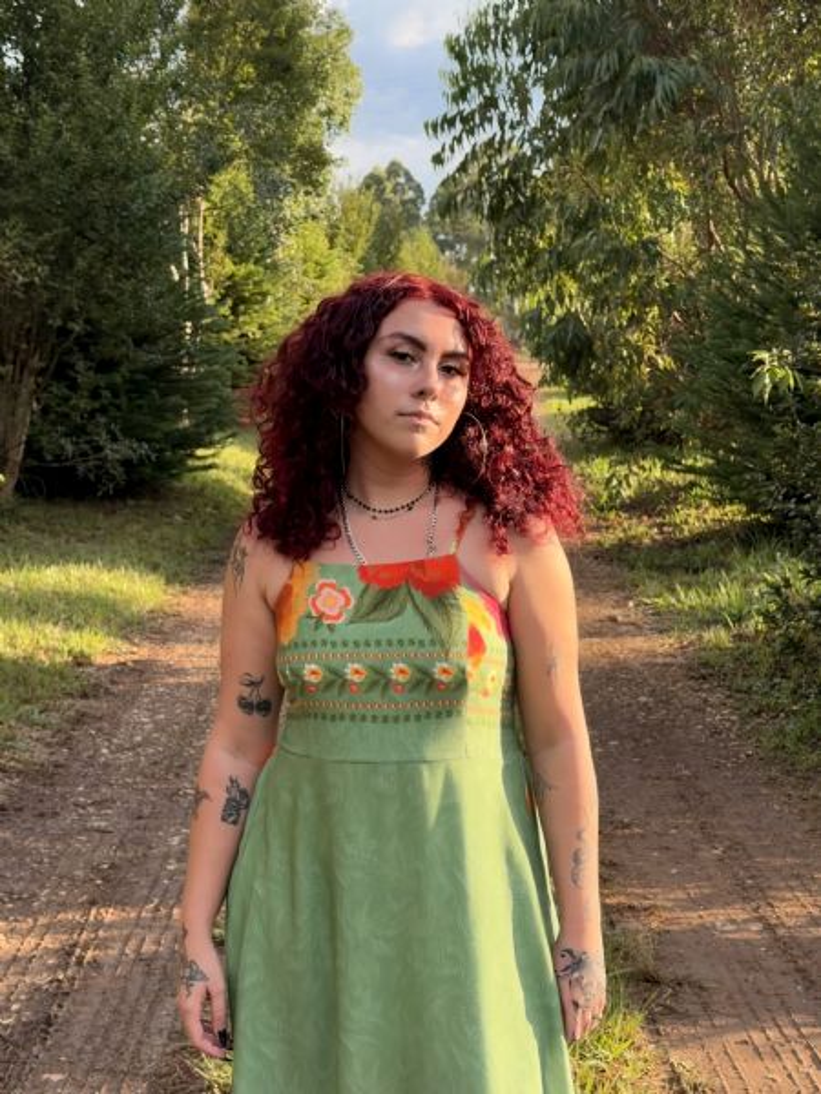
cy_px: 547
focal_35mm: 48
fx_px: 1518
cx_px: 410
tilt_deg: -5.3
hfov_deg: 30.3
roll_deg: -0.3
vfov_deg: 39.7
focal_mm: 6.76
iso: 80
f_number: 1.78
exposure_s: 1/846
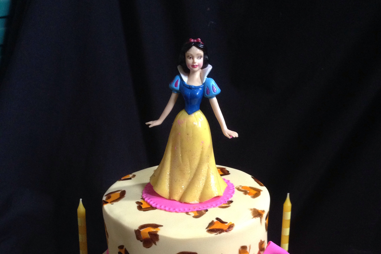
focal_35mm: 46
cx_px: 191
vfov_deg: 28.3
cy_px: 224
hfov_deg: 42.7
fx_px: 487
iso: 320
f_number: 2.4
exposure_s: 1/20
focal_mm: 4.13
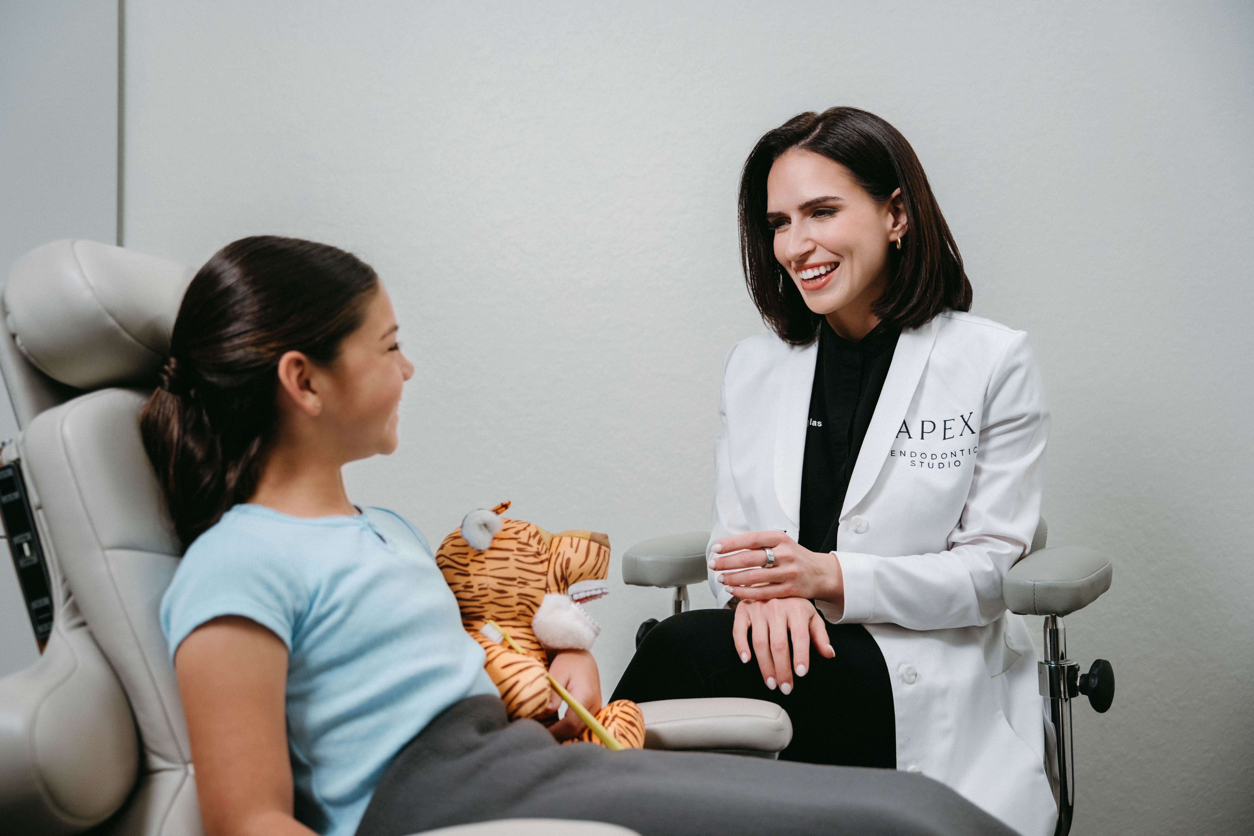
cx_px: 627
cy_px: 418
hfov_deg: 45.9
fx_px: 1480
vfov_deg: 31.5
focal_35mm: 42
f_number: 2.8
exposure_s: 1/200
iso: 500
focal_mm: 42.5
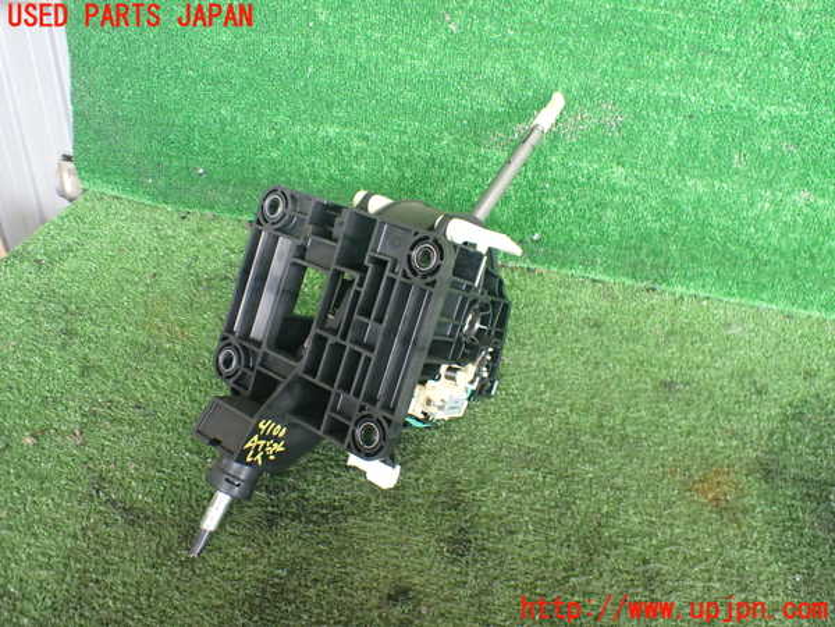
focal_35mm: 30
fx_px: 724
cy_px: 314
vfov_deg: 46.8
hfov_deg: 60.0
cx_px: 418
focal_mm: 5.4
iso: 500
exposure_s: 1/125
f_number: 2.3
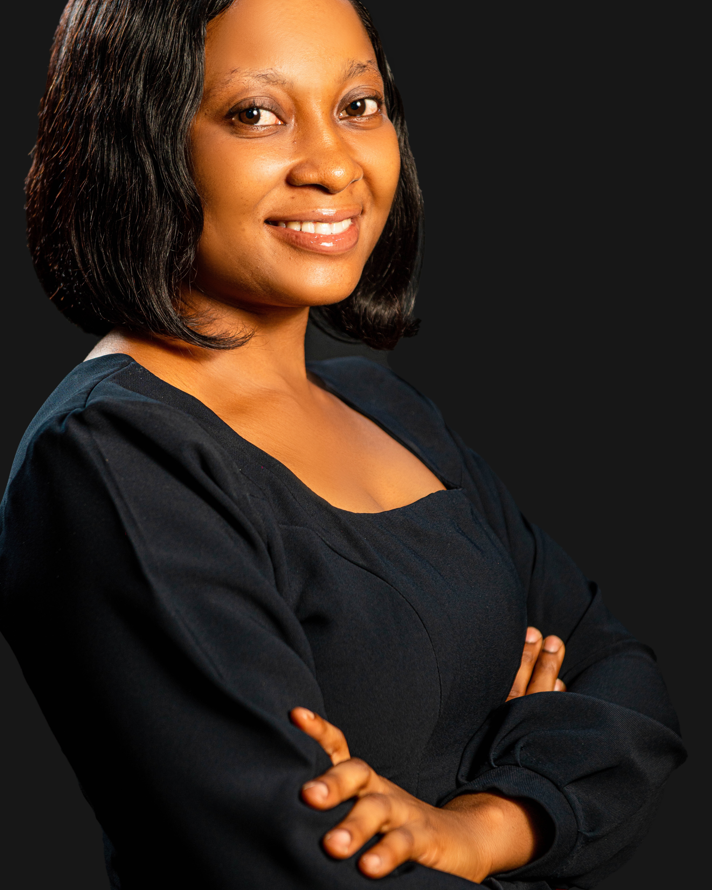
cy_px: 408
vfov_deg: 21.9
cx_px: 334
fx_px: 2298
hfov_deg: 17.6
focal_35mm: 87
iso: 500
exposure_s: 1/160
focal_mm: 71.2
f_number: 4
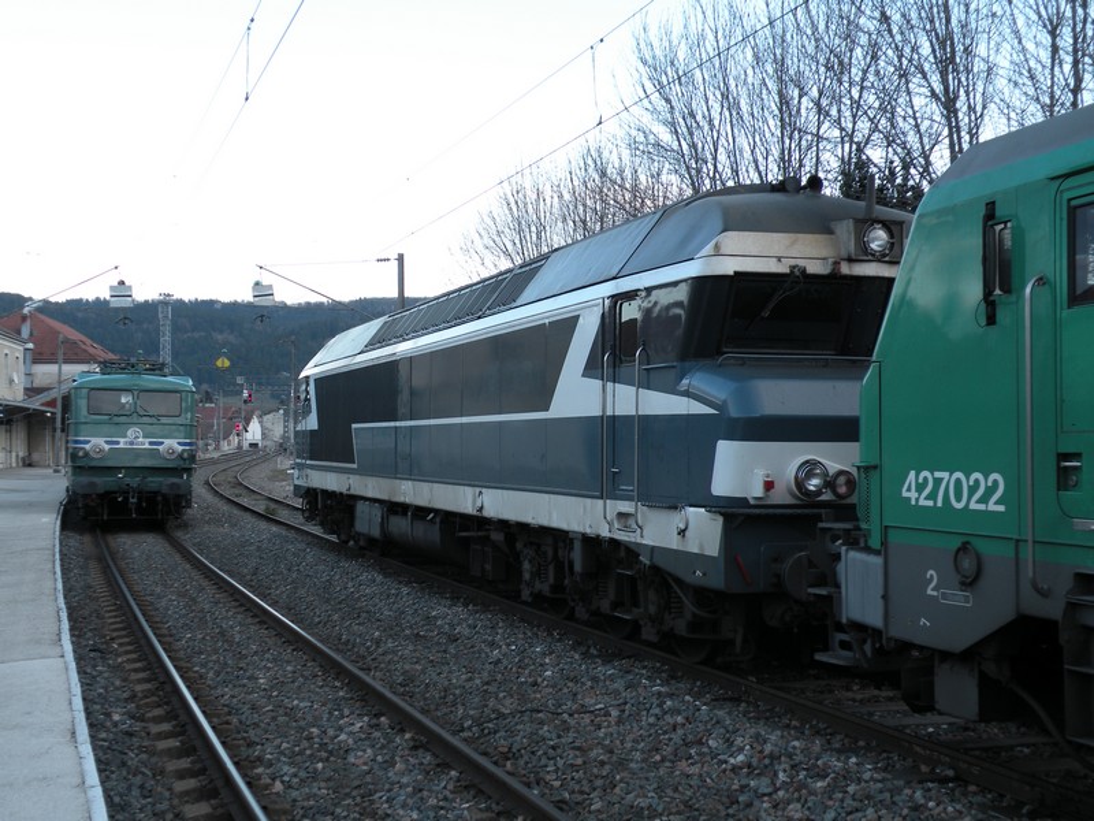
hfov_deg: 44.8
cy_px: 410
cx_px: 547
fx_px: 1327
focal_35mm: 42
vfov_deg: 34.3
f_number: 3.2
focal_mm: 7.4
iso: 65
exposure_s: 1/59.6
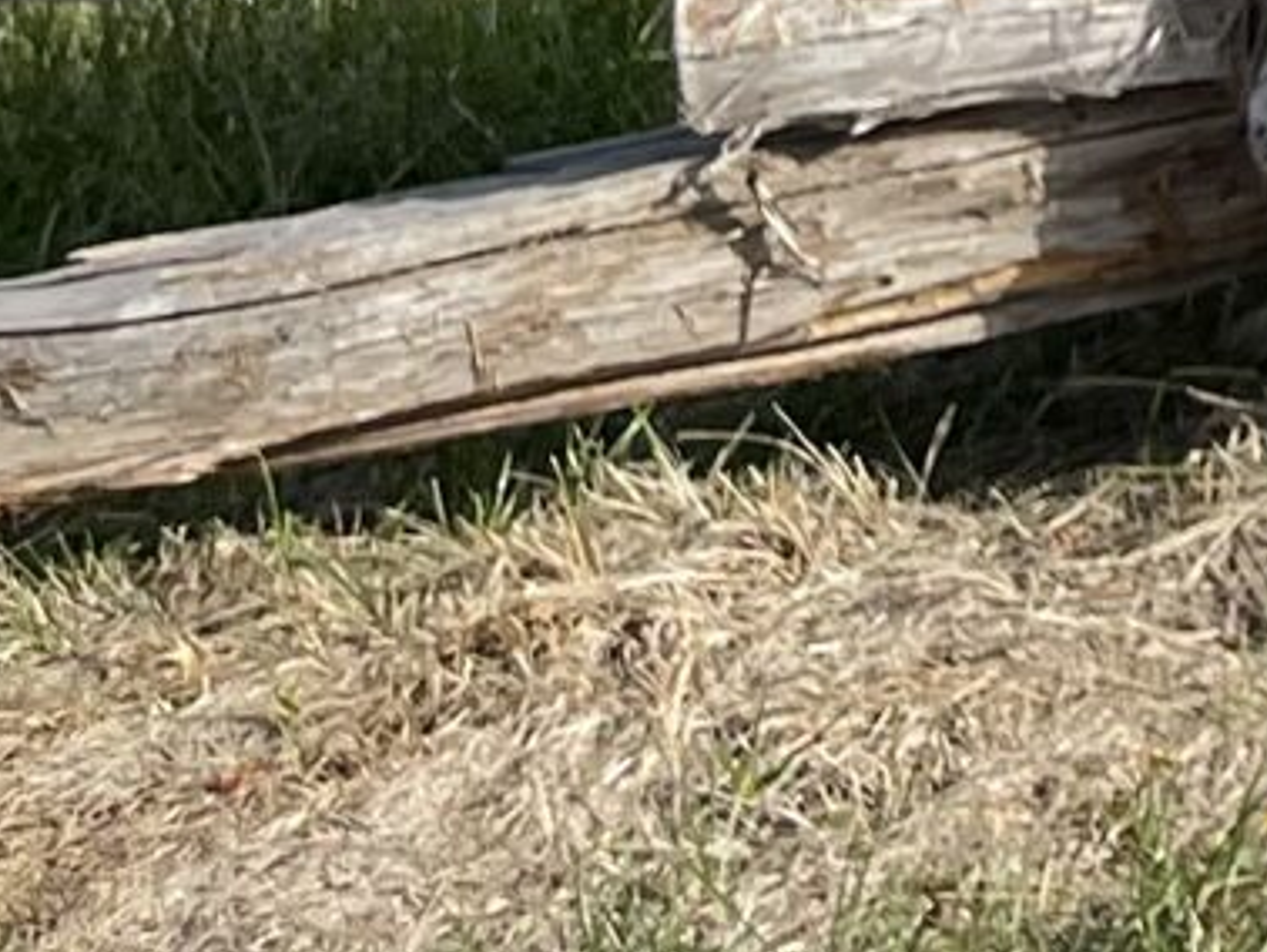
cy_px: -2135
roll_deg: +0.9
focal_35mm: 176
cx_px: 3892
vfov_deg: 7.3
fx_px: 6446
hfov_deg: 9.0
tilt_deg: -9.8
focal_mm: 5.1
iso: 32
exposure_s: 1/2247
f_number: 1.6
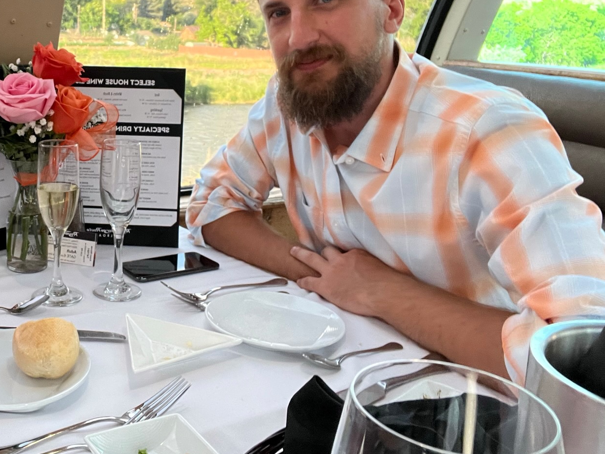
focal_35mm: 38
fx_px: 664
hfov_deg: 46.2
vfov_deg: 37.2
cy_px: 137
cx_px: 114
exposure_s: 1/40
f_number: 2.2
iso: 250
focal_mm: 2.71
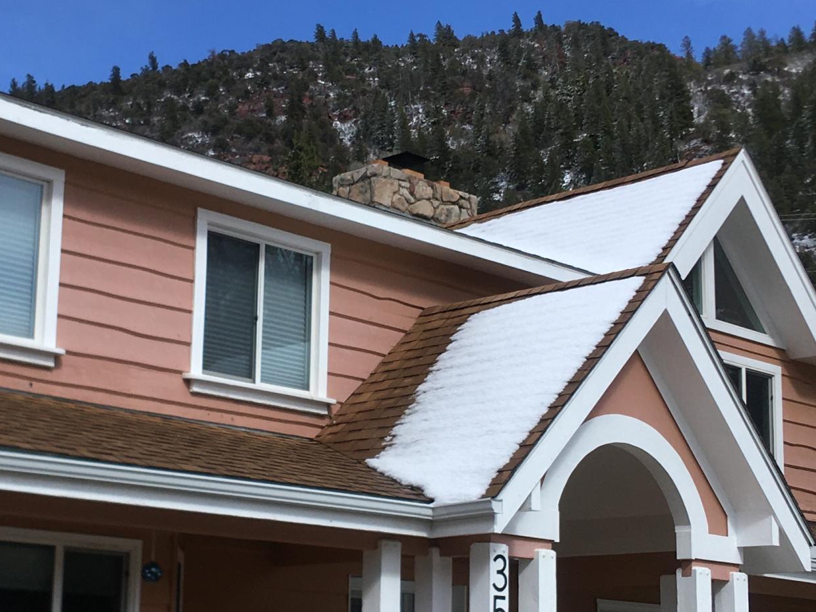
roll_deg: -1.5
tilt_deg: +12.3
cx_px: 334
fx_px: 1674
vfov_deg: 20.7
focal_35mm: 71
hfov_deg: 27.3
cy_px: 393
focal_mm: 4.15
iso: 25
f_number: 2.2
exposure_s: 1/1570
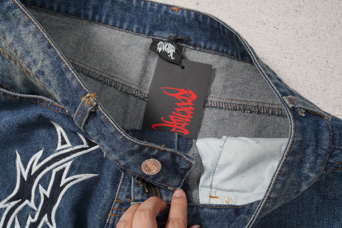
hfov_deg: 54.4
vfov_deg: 37.9
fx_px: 332
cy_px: 114
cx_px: 171
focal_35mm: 35
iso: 1600
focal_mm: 35
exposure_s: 1/100
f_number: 10
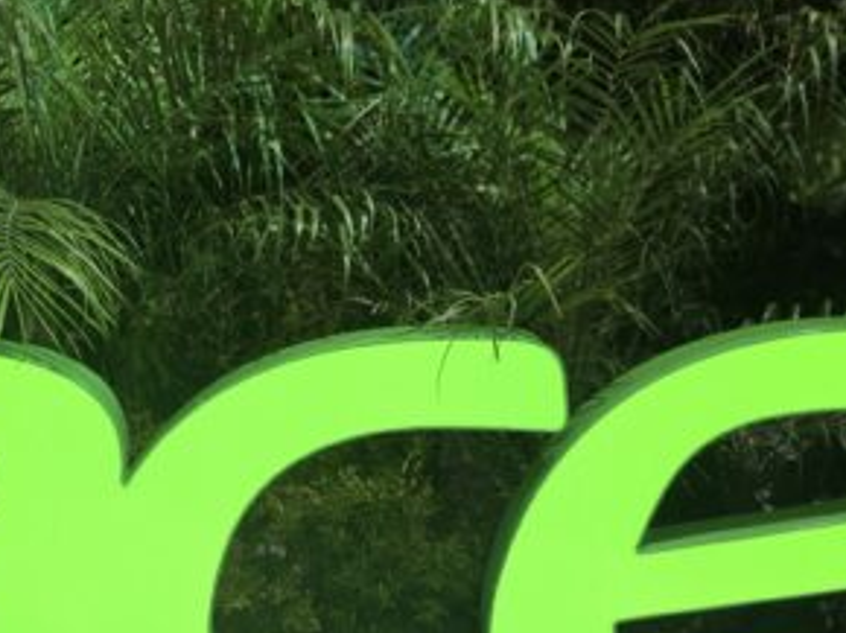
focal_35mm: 61
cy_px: 452
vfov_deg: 23.8
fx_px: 1490
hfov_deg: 31.6
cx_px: 333
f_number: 1.7
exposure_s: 1/50
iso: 40
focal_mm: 6.3
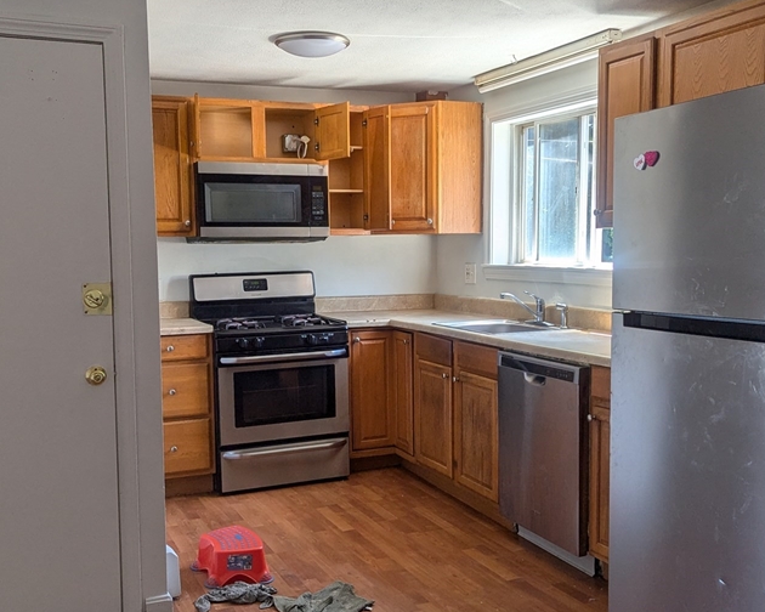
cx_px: 381
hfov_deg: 47.9
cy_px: 325
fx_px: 860
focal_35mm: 38
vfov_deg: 39.1
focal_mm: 6.81
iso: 38
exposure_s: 1/105
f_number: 1.85
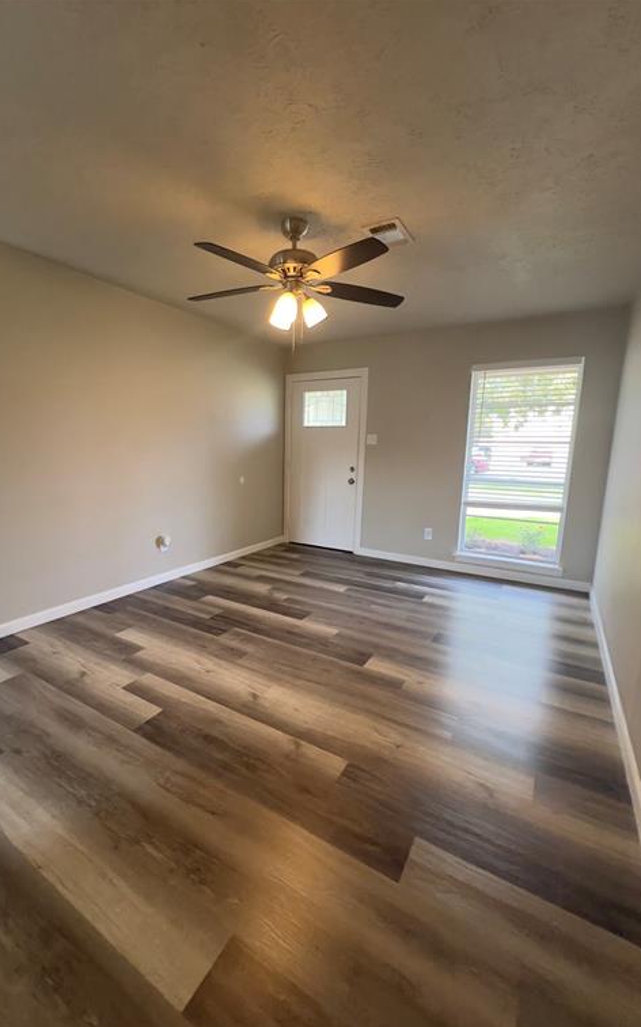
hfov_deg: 78.4
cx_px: 292
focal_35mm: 14
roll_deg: -1.9
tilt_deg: -7.2
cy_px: 518
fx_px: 392
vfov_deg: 105.3
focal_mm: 1.57
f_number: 1.8
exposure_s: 1/120
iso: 250
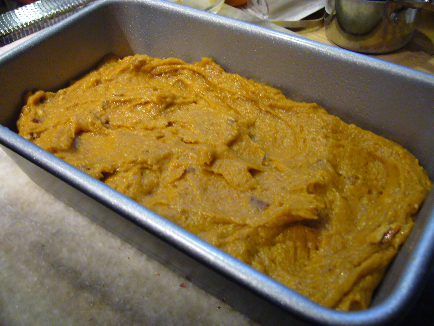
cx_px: 217
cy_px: 163
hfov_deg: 52.6
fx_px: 439
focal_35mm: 35
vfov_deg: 40.7
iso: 200
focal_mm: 5.8
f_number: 2.8
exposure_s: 1/15
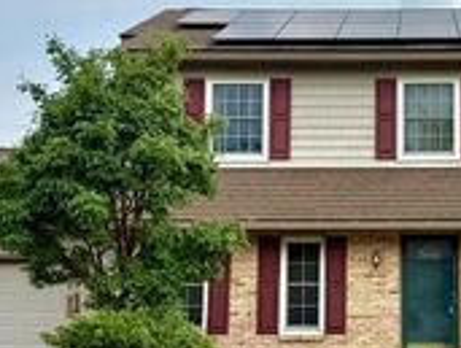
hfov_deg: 26.8
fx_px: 934
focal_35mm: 70
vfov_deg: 21.0
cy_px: 223
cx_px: 407
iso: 80
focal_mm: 6.76
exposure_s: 1/8130
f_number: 1.78
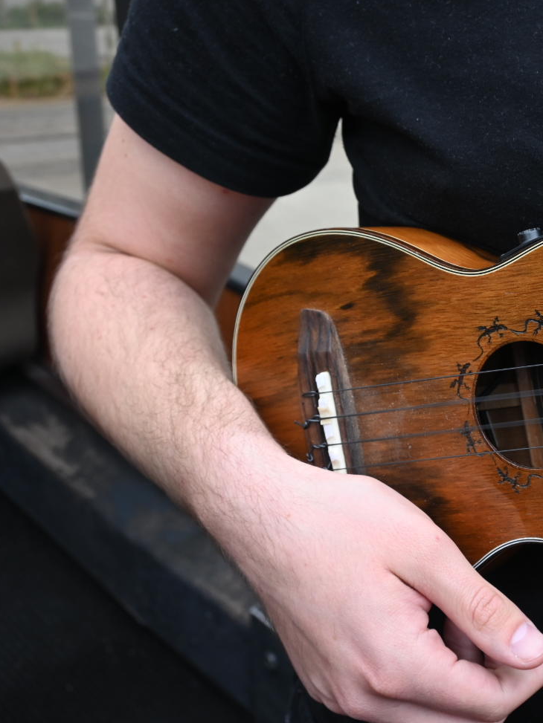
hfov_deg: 27.6
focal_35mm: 49
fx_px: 1029
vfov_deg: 38.8
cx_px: 562
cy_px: 375
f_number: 5.6
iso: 200
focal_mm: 20.5
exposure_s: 1/250
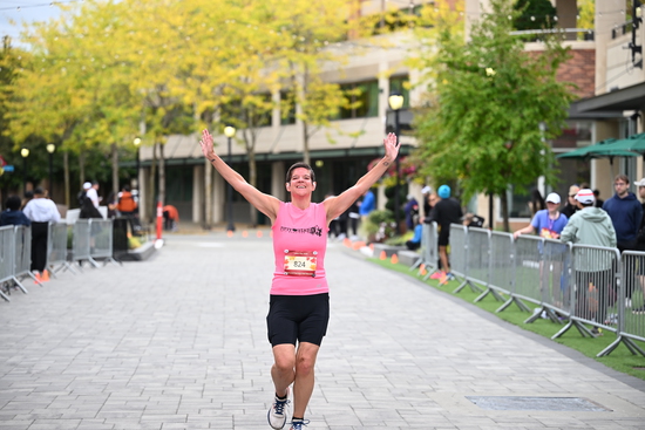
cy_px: 215
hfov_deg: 20.8
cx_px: 322
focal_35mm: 98
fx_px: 1756
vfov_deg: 14.0
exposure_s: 1/2000
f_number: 2.8
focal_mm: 98
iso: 640
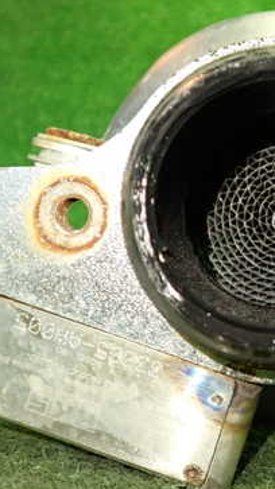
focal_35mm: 54
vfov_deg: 38.5
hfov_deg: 21.9
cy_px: 226
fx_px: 701
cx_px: 229
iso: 320
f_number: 2.3
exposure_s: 1/30
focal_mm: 5.4
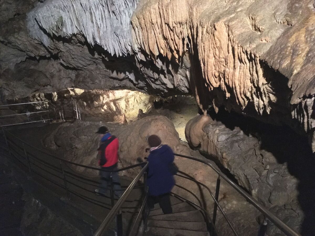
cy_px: 118
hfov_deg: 61.7
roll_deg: +0.0
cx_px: 158
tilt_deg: -25.5
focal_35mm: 29
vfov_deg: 48.2
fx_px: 264
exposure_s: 1/17
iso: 800
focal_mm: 4.15
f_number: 2.2
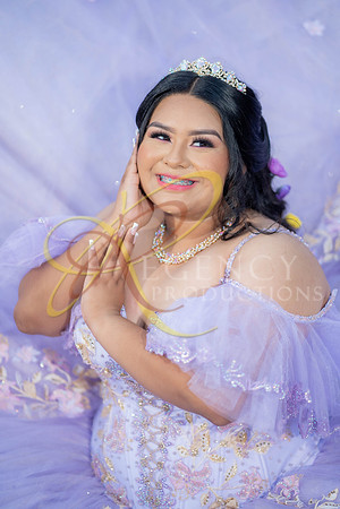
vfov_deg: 23.9
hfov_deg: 16.1
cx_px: 170
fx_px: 1204
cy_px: 254
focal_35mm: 85
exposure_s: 1/1250
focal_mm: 85
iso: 125
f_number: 1.8
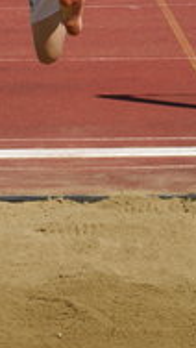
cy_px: 19
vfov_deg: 6.8
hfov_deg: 3.8
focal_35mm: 316
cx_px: -7
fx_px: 2914
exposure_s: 1/400
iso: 100
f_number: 7.1
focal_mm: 70
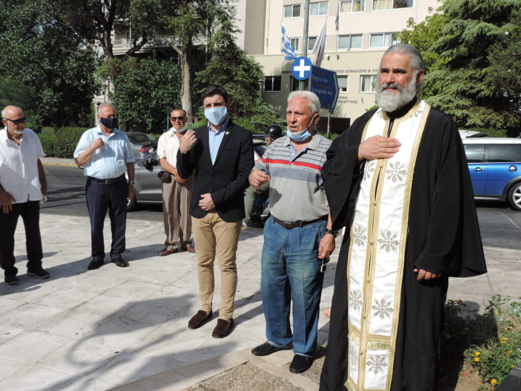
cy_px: 196
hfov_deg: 55.4
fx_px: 497
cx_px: 260
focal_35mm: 33
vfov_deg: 42.9
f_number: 3.2
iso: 80
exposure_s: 1/1250
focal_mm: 5.8
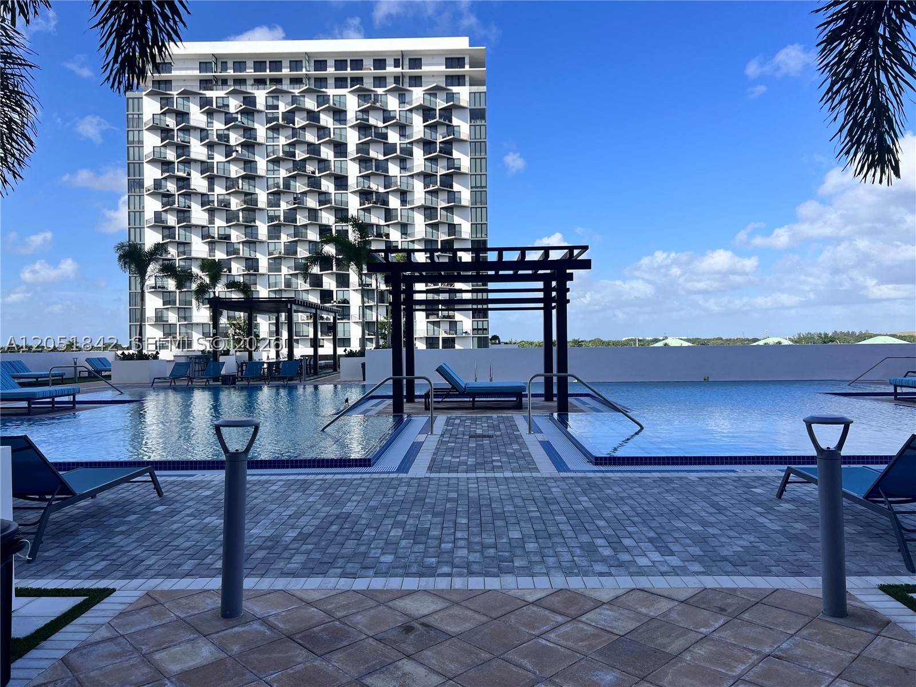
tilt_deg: -0.5
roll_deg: +0.4
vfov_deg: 53.1
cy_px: 344
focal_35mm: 26
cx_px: 458
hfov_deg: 67.3
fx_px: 688
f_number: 1.5
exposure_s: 1/4115
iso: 50
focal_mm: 5.7
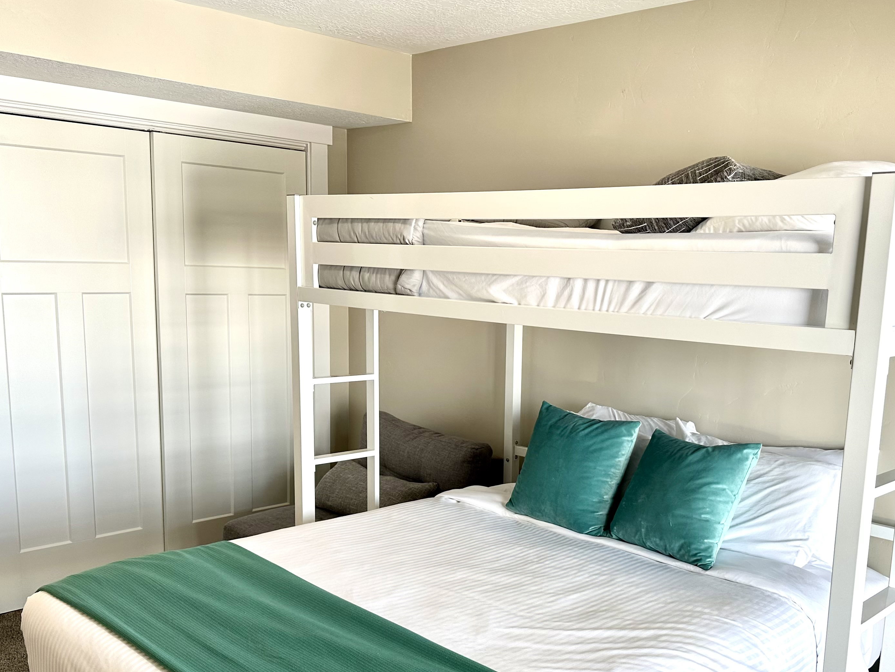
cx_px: 538
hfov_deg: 52.3
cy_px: 432
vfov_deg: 40.3
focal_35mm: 35
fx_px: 905
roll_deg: -2.3
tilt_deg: -9.3
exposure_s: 1/120
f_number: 1.78
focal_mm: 6.86
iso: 80
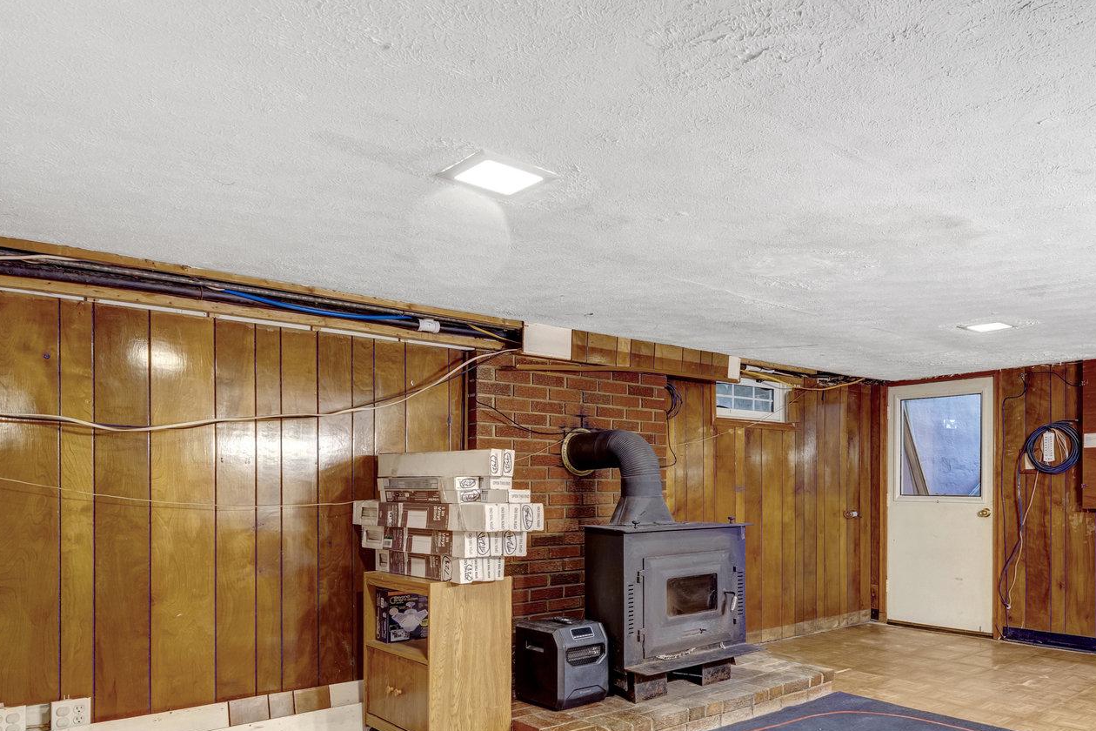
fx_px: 791
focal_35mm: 26
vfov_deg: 48.6
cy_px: 493
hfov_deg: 67.7
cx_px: 718
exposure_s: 1/5
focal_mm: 16
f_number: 8
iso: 1250
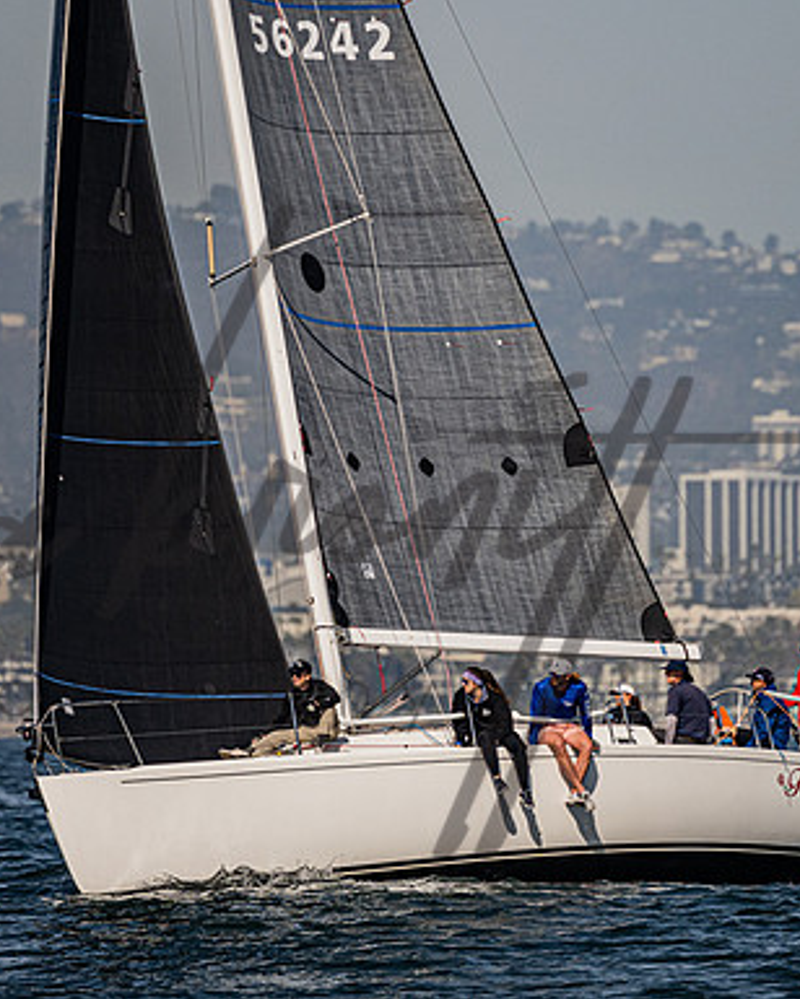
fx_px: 20836
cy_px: 438
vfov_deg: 2.7
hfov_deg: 2.2
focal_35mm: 704
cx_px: 490
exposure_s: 1/4000
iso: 320
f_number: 5.6
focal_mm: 400
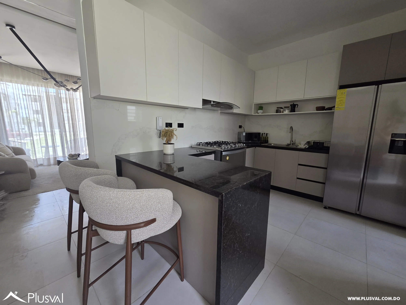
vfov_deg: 89.9
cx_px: 203
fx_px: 152
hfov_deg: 106.2
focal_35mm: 13
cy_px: 152
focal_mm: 2.2
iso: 80
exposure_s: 1/120
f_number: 2.2
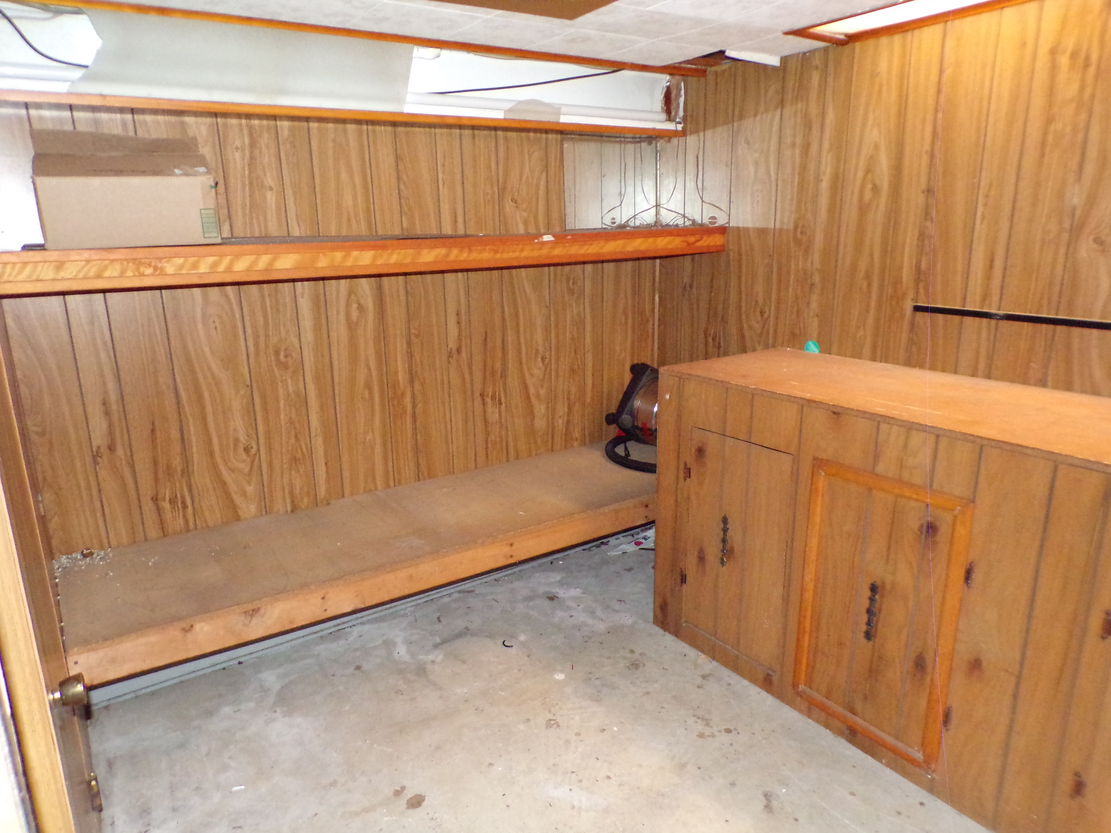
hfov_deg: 71.6
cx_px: 556
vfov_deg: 56.8
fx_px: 770
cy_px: 416
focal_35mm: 24
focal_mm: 4.3
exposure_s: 1/34
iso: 700
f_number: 3
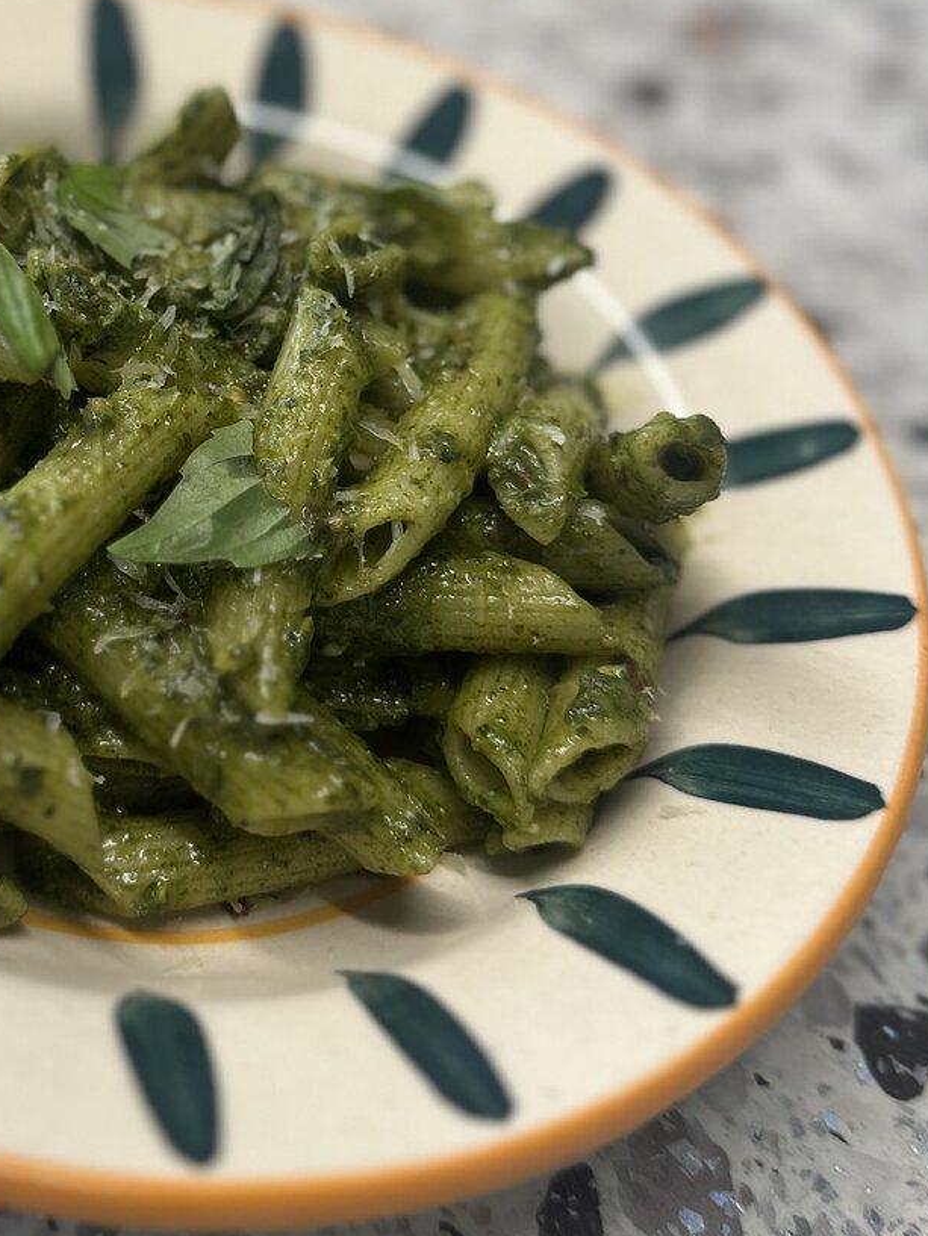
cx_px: 162
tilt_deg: -47.7
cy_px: 442
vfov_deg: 40.1
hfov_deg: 30.0
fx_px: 1680
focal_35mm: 47
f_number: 1.78
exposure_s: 1/100
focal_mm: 6.86
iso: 160
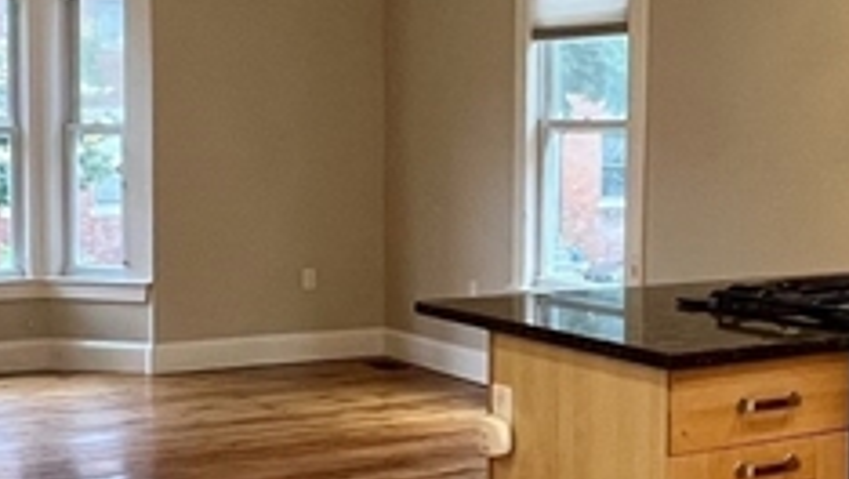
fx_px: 1397
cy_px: 221
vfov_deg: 19.5
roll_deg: -0.3
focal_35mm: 62
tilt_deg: -2.5
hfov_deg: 32.9
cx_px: 675
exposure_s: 1/60
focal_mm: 1.57
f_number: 1.8
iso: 200
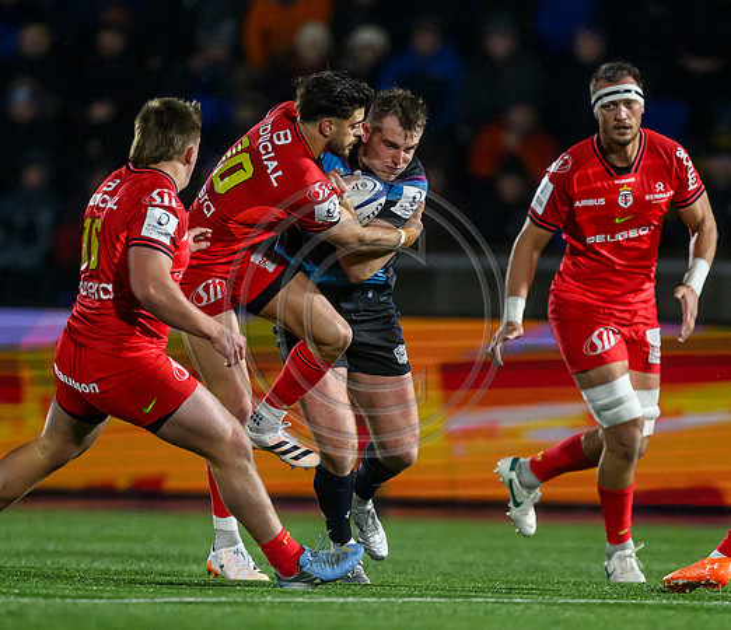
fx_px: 18000
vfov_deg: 2.0
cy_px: 485
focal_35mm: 807
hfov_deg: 2.3
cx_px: 421
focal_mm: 400
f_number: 3.2
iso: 5000
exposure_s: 1/3200
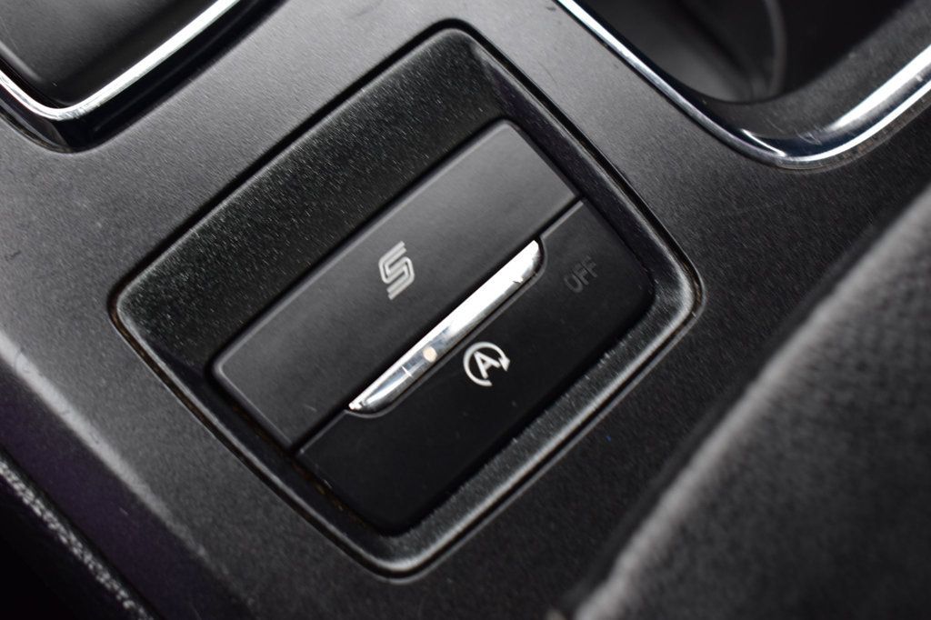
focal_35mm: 63
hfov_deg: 31.9
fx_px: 1629
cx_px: 466
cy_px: 310
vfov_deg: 21.6
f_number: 6.3
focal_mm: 42
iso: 400
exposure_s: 1/20
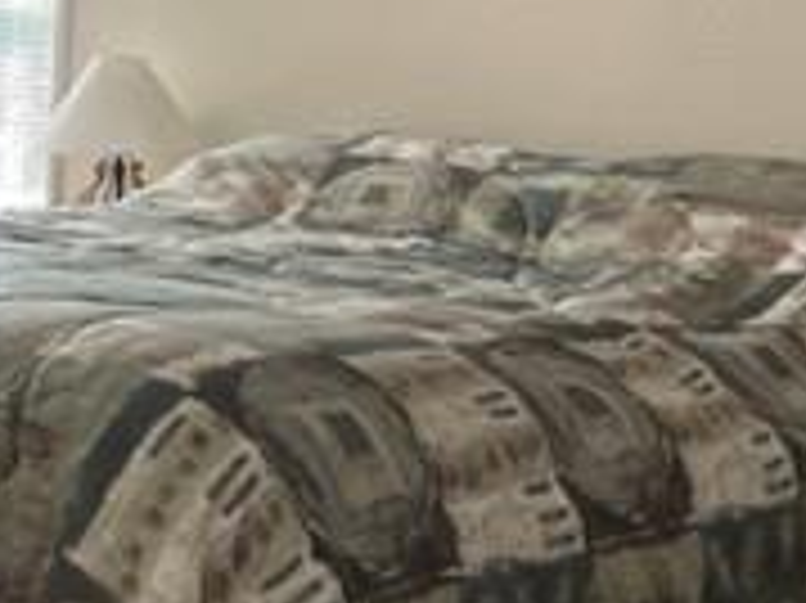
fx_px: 2164
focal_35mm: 93
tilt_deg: -6.5
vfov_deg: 15.8
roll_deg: -2.4
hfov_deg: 19.5
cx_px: -239
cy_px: 212
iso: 125
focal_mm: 5.7
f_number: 1.5
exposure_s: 1/121
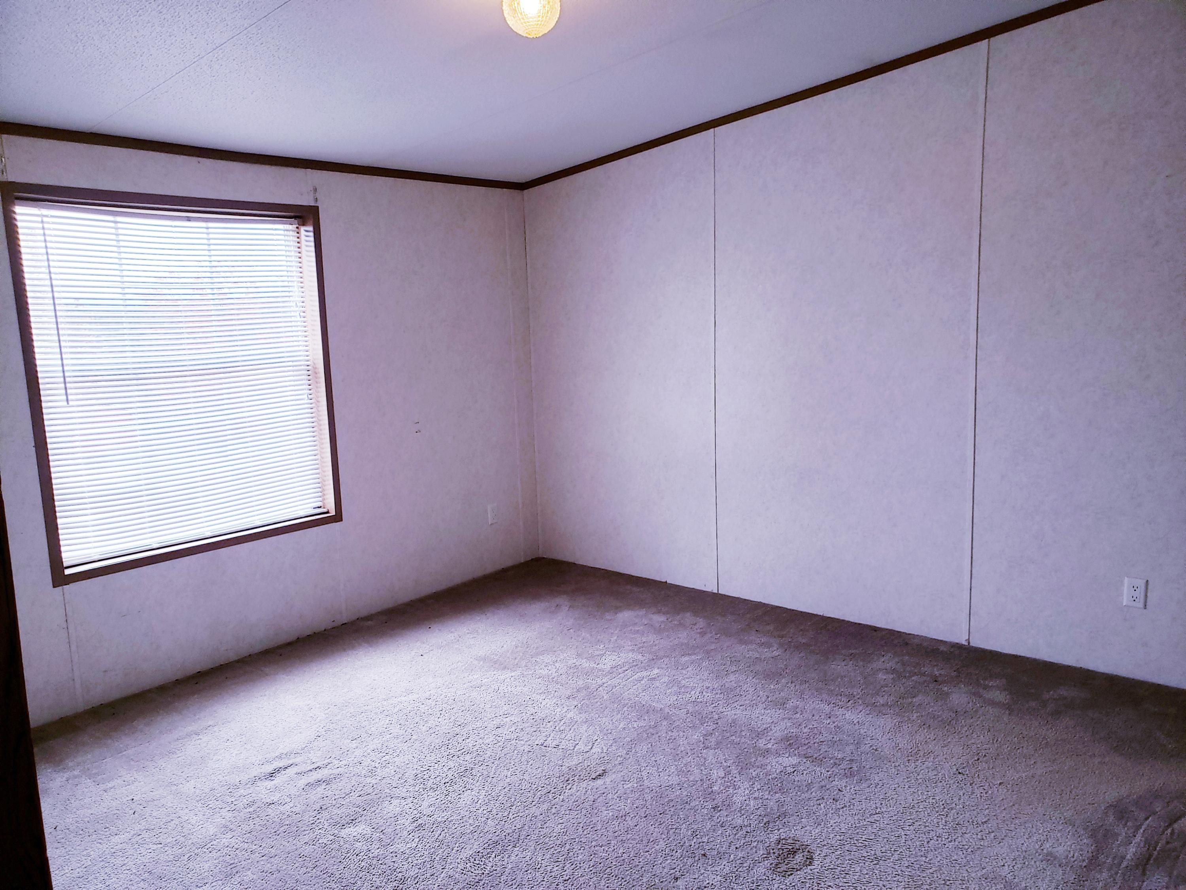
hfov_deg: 67.3
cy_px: 445
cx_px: 593
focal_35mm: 26
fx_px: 891
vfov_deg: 53.1
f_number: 2.4
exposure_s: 1/60
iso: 160
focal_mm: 4.3
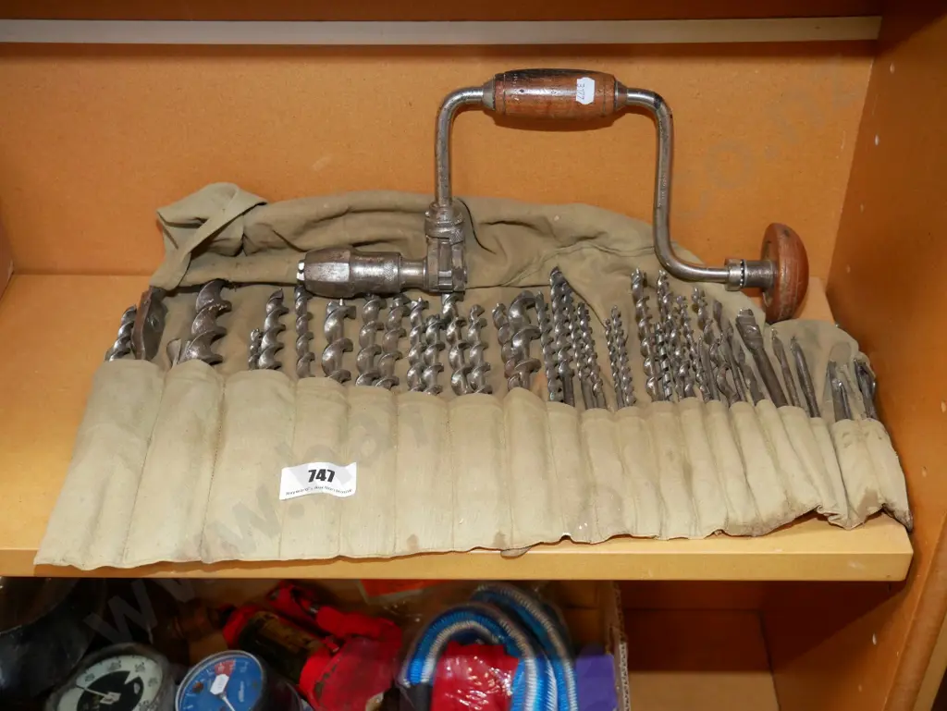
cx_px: 474
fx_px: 1259
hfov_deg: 41.2
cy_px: 356
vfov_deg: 31.5
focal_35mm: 46
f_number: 5
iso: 1600
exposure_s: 1/40
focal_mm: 23
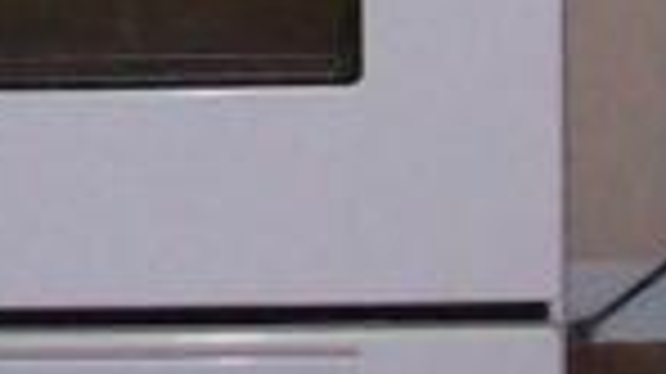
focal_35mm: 272
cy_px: -523
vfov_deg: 4.4
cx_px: -392
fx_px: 4800
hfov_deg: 7.8
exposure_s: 1/64
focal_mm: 6
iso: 200
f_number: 2.7
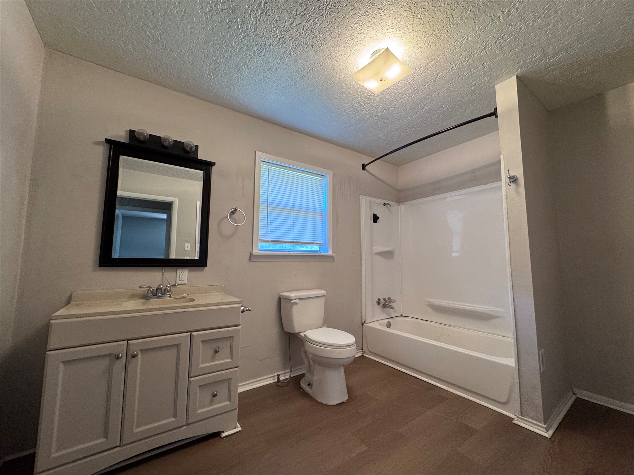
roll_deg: +0.5
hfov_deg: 102.1
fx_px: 256
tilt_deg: +5.3
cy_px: 238
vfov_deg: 85.7
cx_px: 317
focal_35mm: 14
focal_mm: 2.22
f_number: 2.2
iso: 160
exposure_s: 1/60
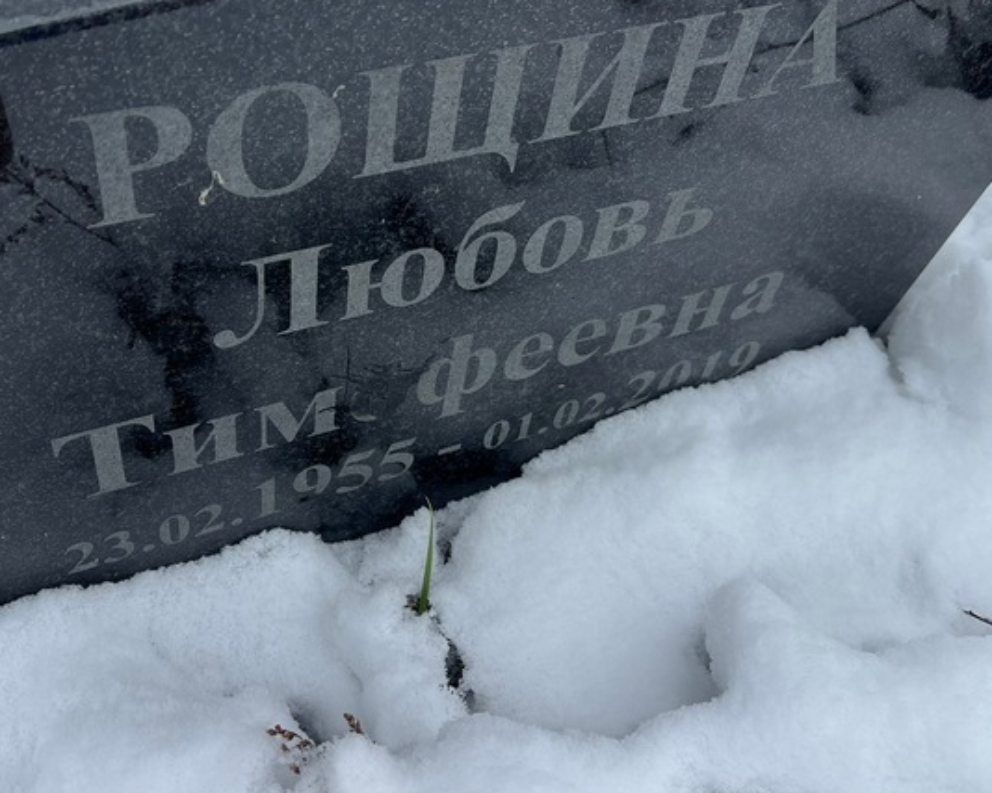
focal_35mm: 38
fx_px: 1115
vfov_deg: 39.1
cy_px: 375
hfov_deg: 47.9
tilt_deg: -50.2
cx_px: 448
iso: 50
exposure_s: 1/411
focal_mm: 5.7
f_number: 1.5
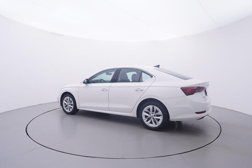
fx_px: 158
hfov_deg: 77.3
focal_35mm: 22
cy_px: 84
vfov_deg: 56.2
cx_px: 126
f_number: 5
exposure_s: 1/80
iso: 200
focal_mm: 15
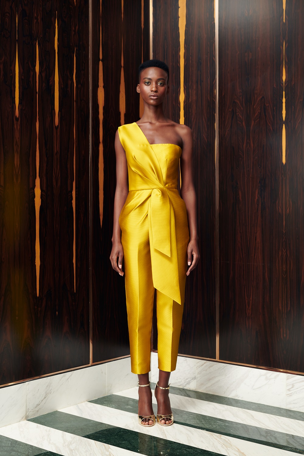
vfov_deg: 39.6
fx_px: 633
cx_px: 152
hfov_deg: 27.0
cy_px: 228
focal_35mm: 50
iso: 125
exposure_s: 1/250
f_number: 5.6
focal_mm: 50
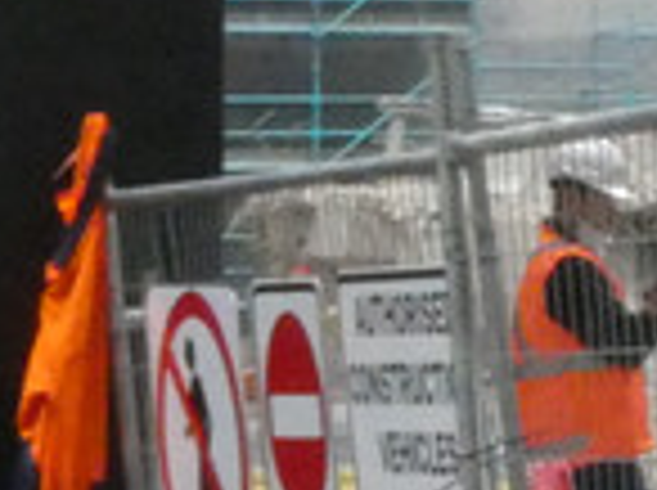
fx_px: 5135
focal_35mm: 271
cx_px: 1631
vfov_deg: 5.5
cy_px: 40
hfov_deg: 6.9
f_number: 8
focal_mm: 6.7
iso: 1000
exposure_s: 1/80
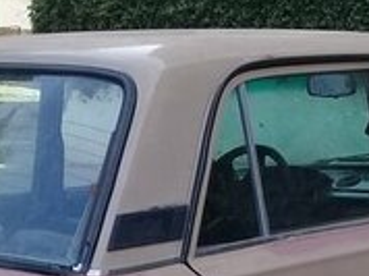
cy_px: 435
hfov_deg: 17.1
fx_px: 1224
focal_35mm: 115
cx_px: 211
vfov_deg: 12.2
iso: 50
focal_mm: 3.3
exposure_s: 1/165
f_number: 2.2
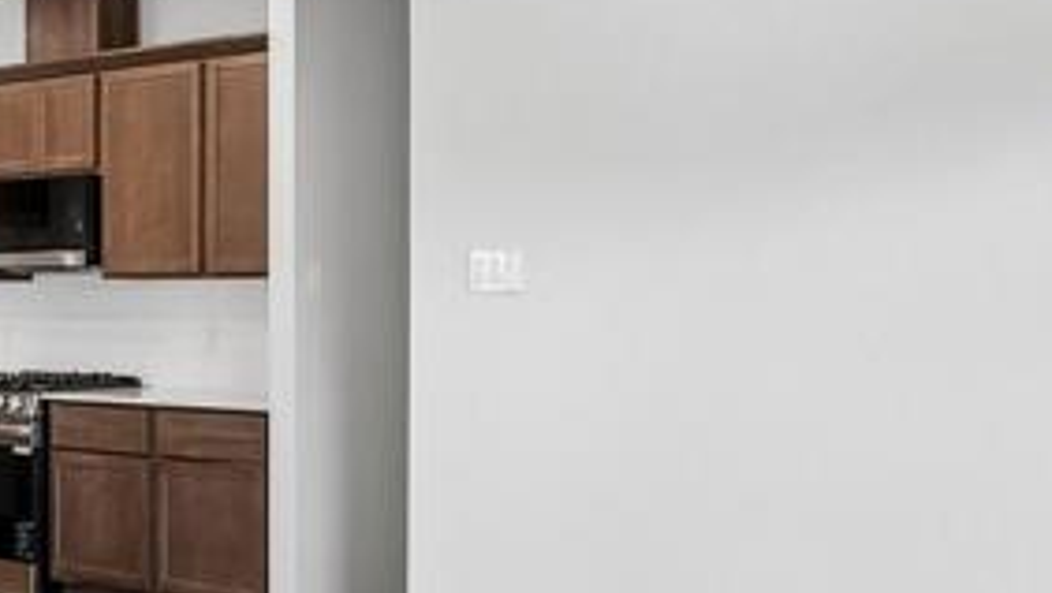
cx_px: 201
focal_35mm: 57
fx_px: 1591
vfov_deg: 21.1
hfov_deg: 35.3
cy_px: 321
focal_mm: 10
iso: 400
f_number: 8
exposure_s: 1/30
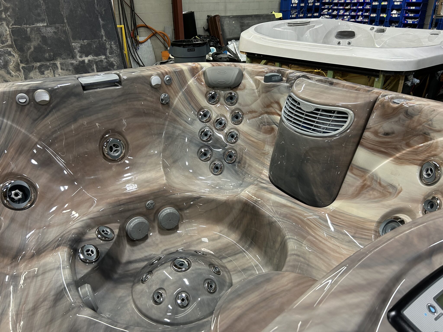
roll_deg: +1.6
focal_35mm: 26
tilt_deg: -24.9
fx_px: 333
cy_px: 166
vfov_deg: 53.1
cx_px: 222
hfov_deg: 67.3
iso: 160
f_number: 1.5
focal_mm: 5.7
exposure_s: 1/60
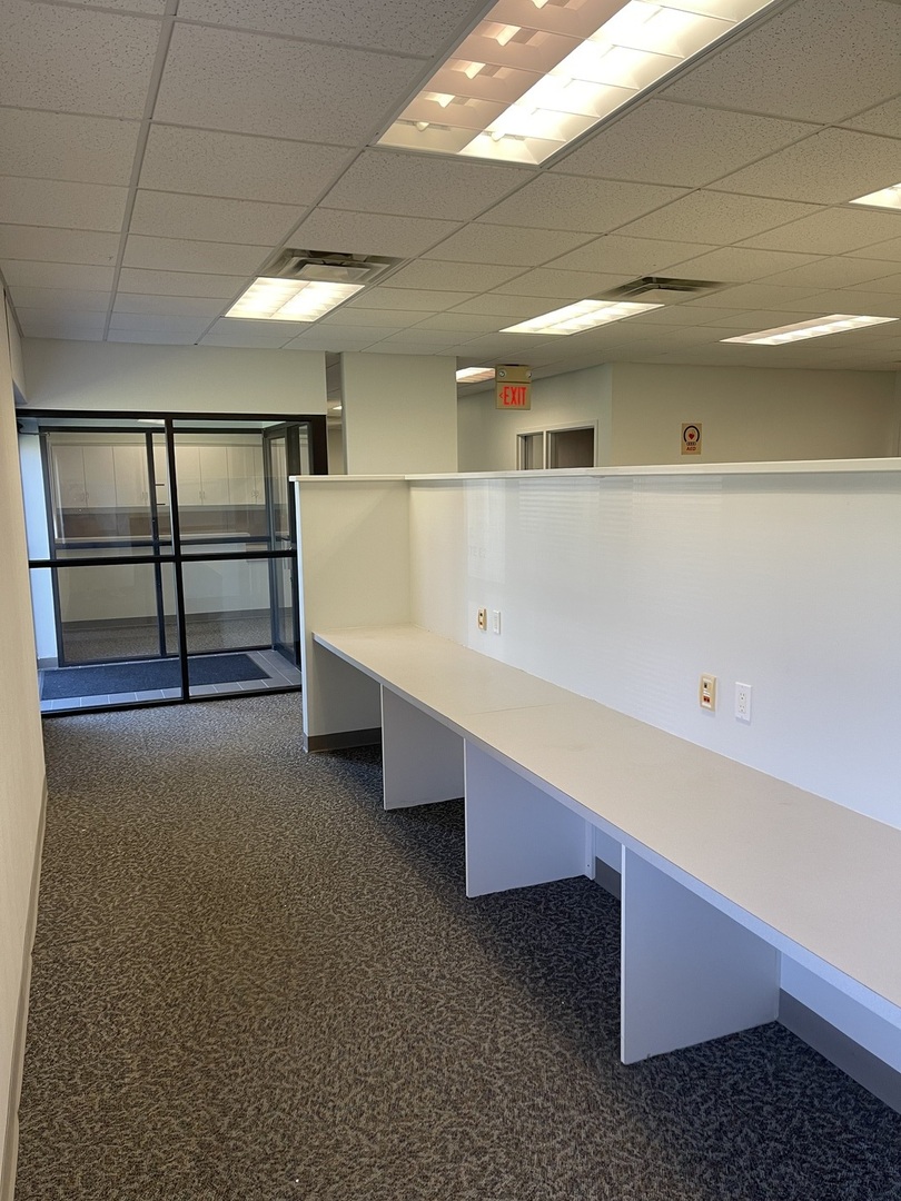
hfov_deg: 54.9
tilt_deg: -9.2
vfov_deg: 69.4
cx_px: 450
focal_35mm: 25
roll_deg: +0.6
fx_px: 868
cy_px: 600
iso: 80
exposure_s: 1/60
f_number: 1.6
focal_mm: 5.1
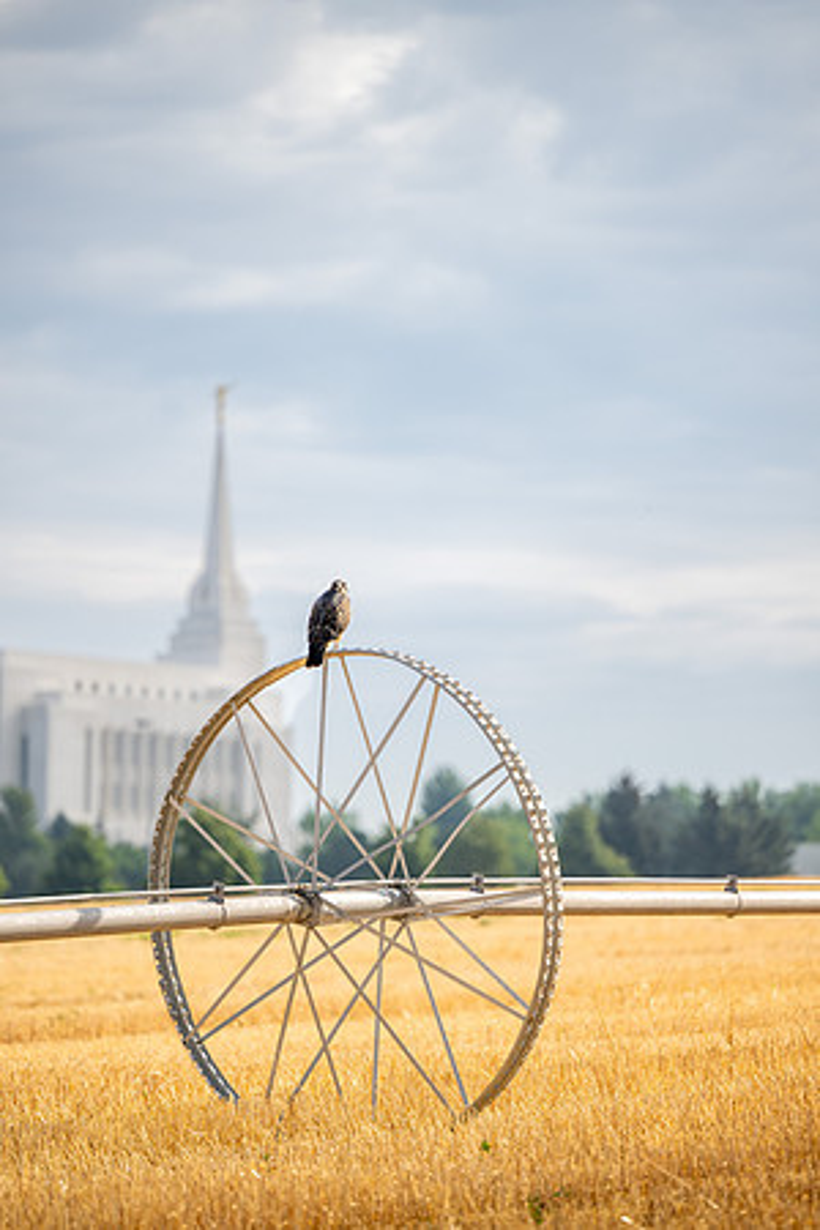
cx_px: 410
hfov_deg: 10.2
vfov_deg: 15.2
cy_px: 615
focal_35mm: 135
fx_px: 4612
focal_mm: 135
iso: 160
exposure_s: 1/2500
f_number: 2.8
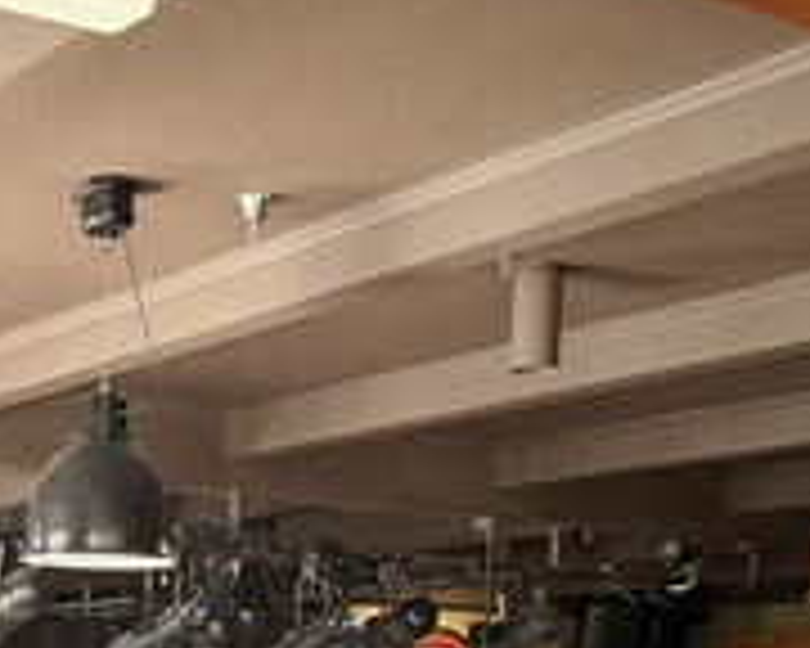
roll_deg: +1.9
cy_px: 810
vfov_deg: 18.5
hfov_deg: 23.2
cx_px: -36
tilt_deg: +0.8
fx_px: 1870
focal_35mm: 78
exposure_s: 1/60
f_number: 1.78
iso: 640
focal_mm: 6.76
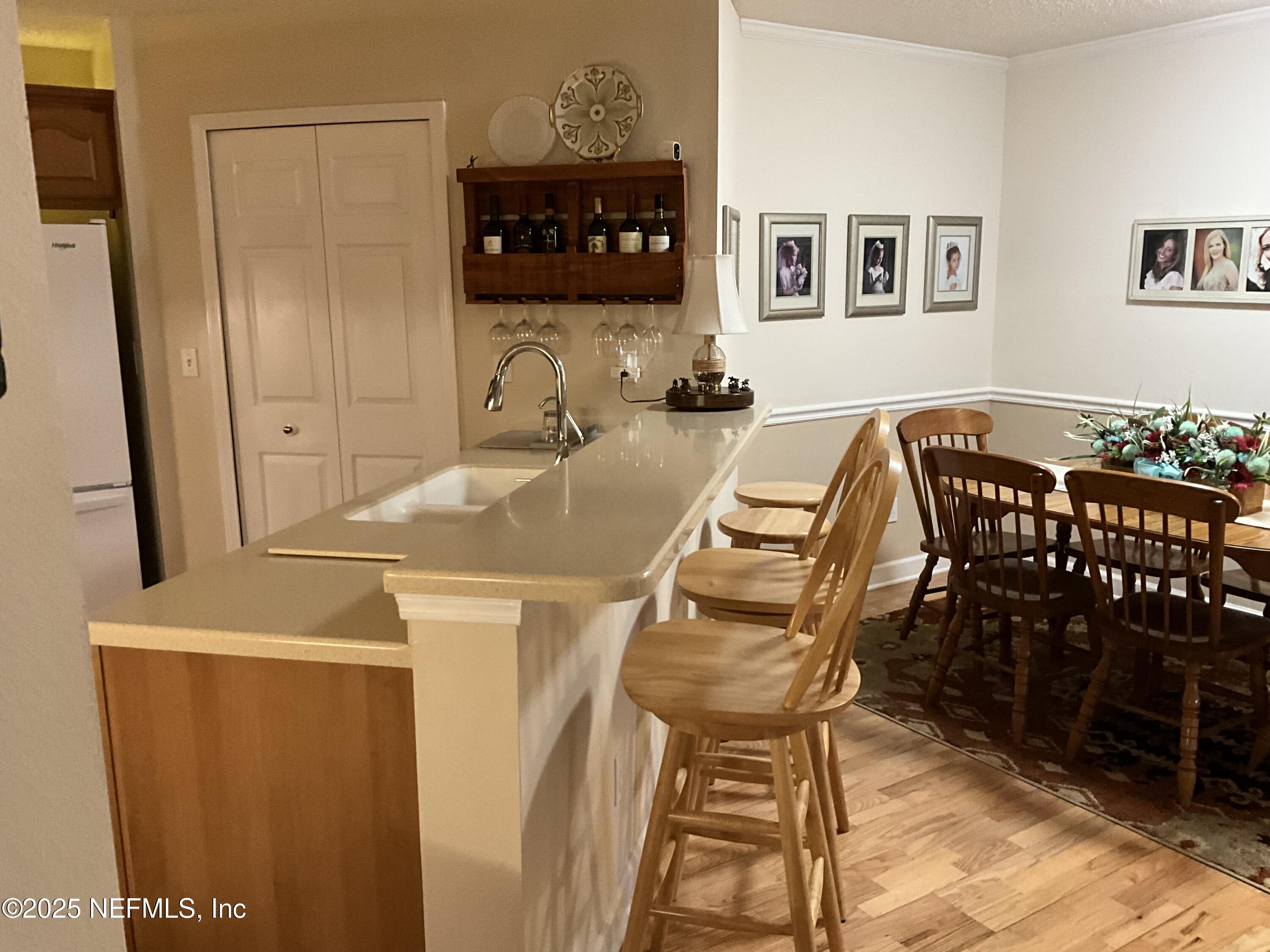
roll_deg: +0.3
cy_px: 476
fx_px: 1064
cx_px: 635
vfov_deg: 48.2
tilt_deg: -10.8
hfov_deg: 61.7
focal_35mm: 29
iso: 250
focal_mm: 3
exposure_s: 1/60
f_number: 1.8
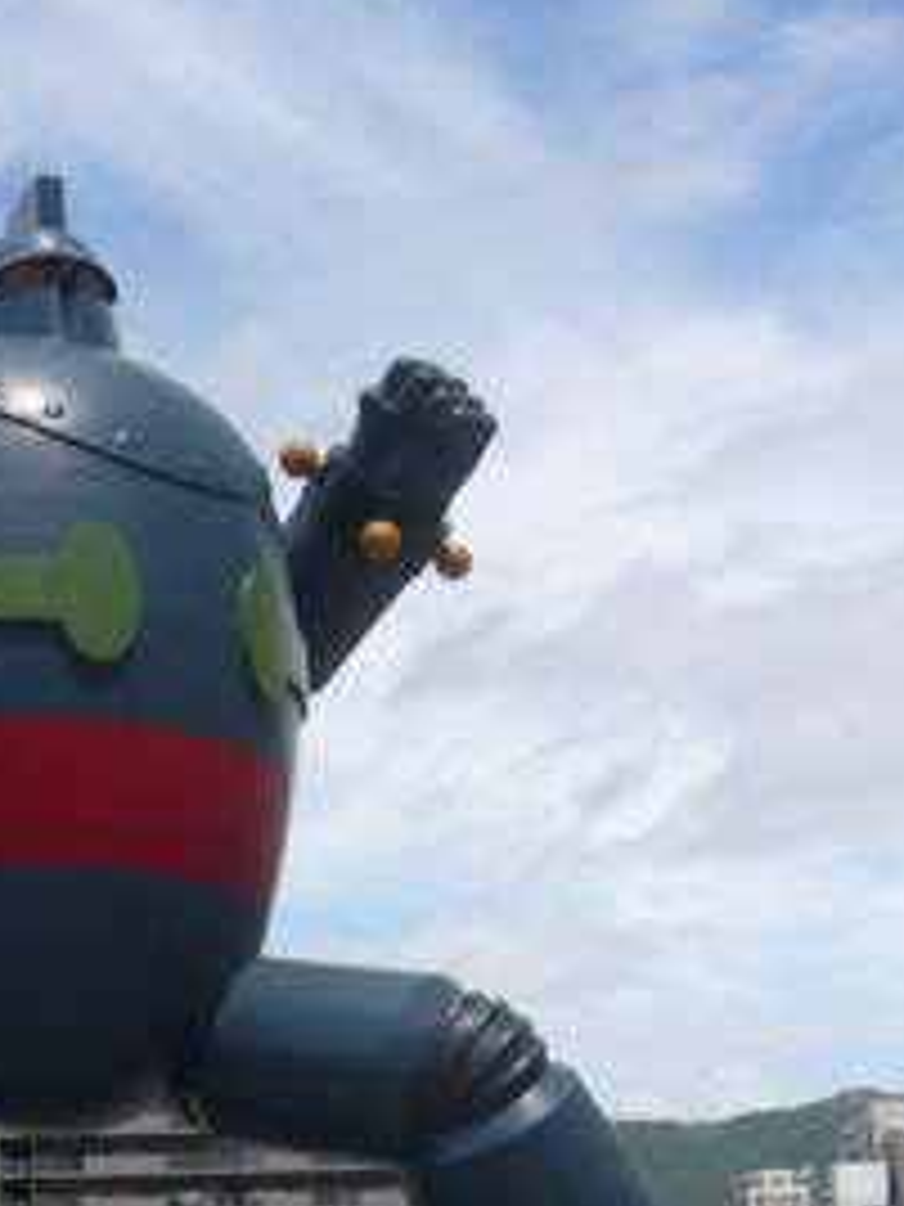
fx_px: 2577
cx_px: 153
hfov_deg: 19.6
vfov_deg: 26.0
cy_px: 886
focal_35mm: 74
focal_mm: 4.7
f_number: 8
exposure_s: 1/320
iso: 100
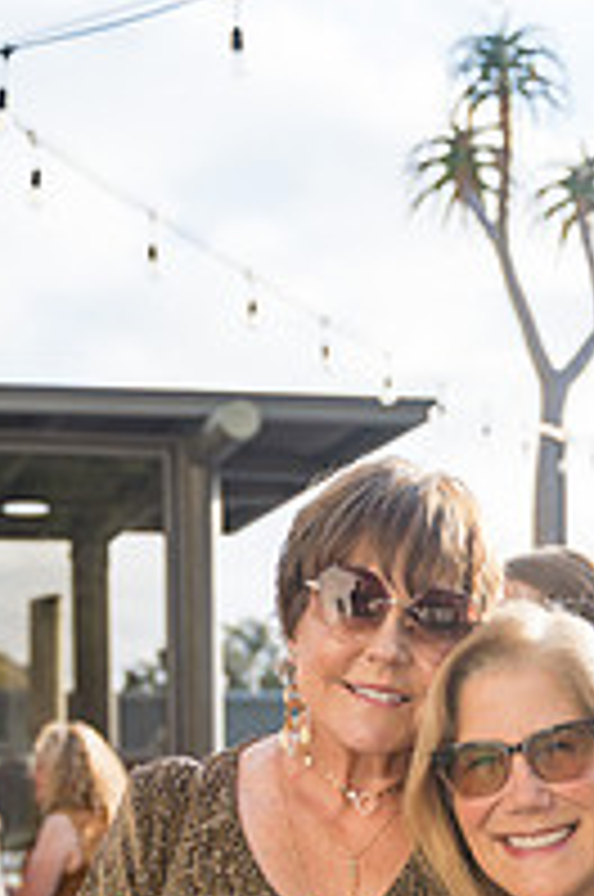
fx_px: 1689
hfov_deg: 19.7
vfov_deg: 28.5
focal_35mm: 68
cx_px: 495
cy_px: 819
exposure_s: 1/1600
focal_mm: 30
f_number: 2.8
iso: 200
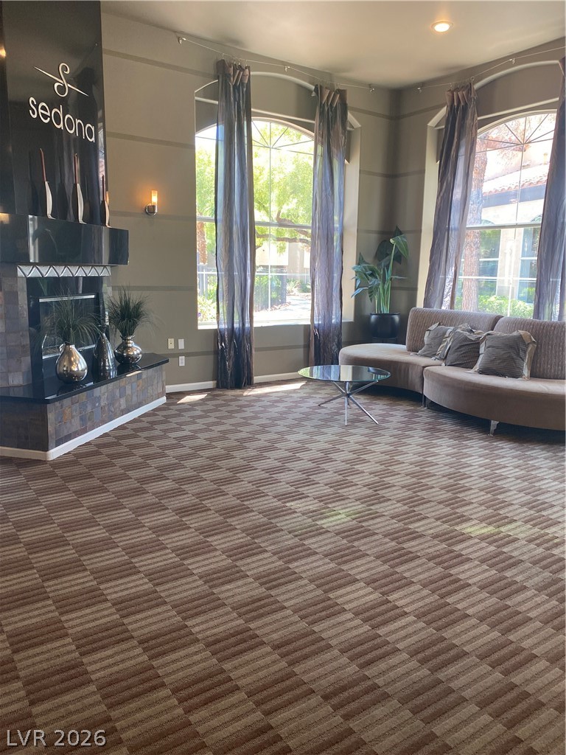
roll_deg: -1.0
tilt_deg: -8.8
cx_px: 283
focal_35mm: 26
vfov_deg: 67.3
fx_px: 567
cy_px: 378
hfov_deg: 53.1
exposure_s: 1/60
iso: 64
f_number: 1.8
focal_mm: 4.25
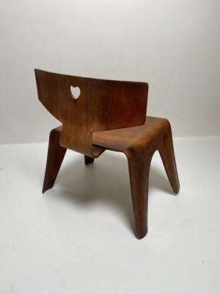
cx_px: 110
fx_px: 220
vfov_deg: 67.3
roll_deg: +0.3
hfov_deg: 53.1
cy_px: 147
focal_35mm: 26
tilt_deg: -24.2
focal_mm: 4.25
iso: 32
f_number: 1.8
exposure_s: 1/123
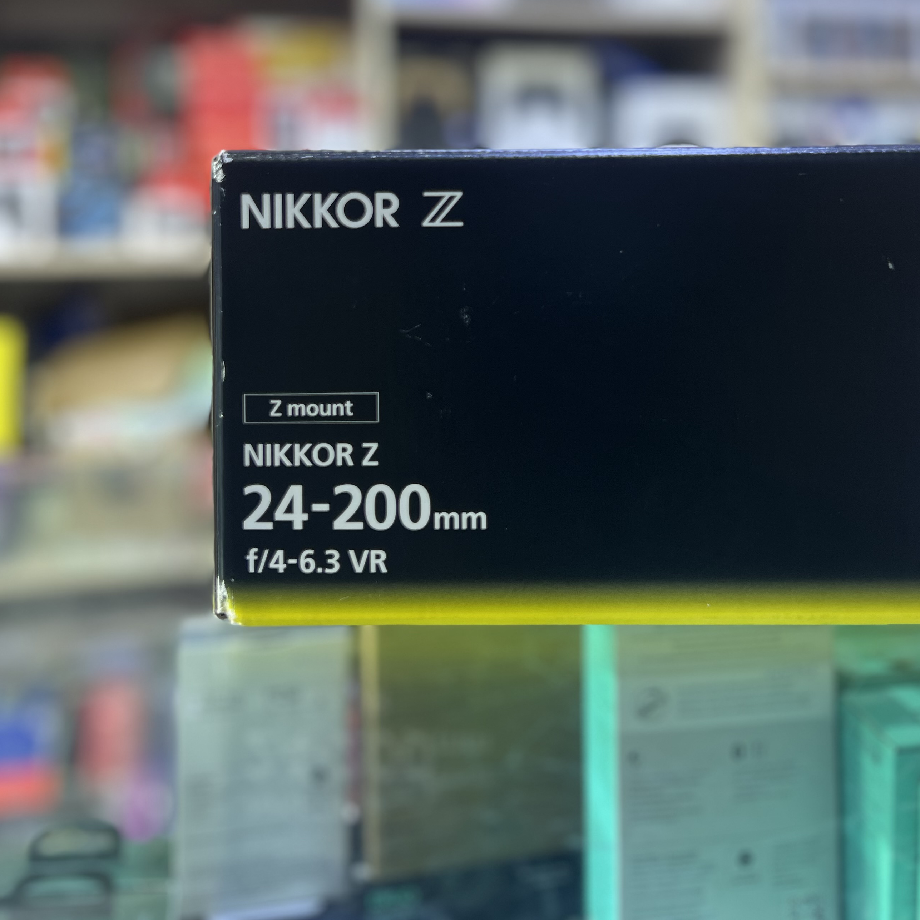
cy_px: 202
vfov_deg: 44.1
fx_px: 1082
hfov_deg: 45.9
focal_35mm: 36
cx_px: 526
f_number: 1.5
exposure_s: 1/100
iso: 40
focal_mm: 5.7
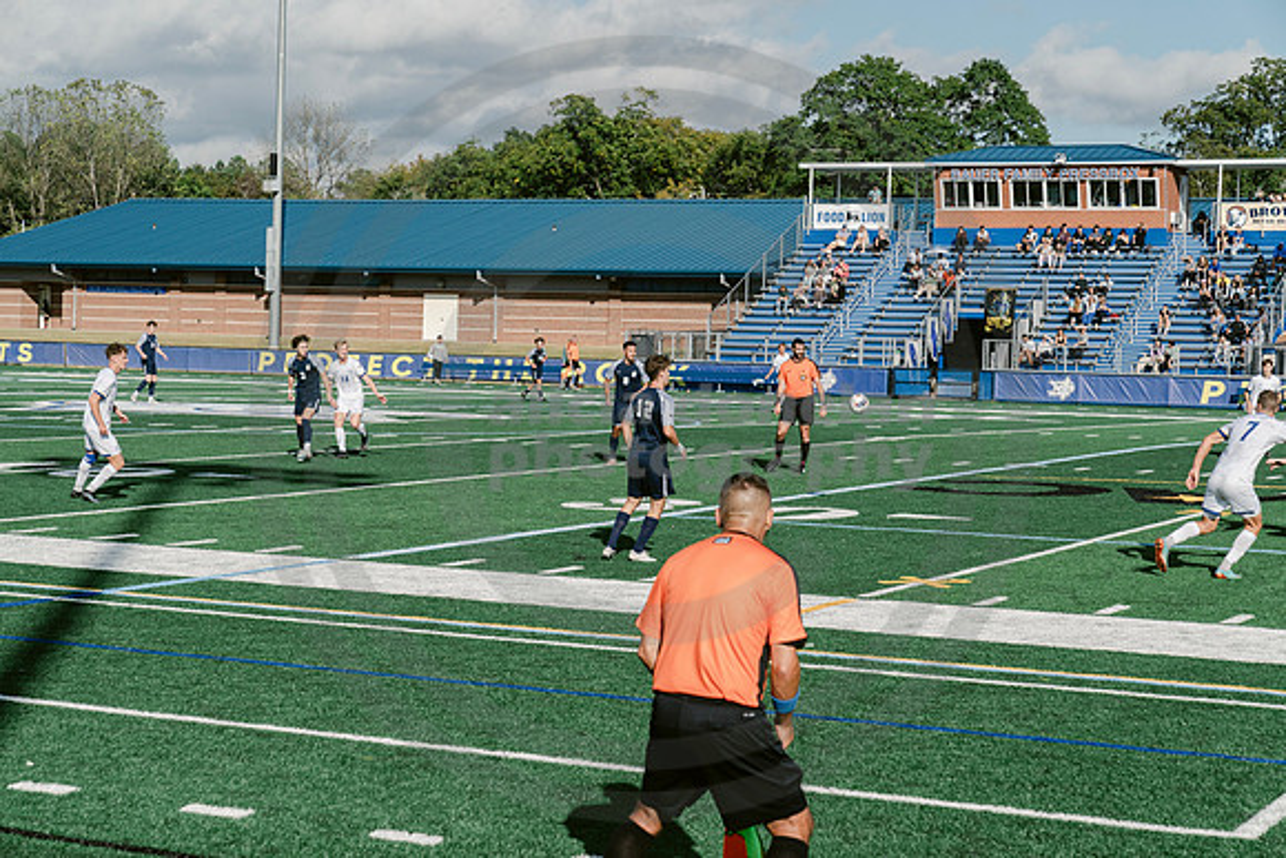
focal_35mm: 70
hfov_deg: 28.8
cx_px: 643
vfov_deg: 19.5
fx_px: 2501
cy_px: 429
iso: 640
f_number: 5.6
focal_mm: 70
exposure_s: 1/4000
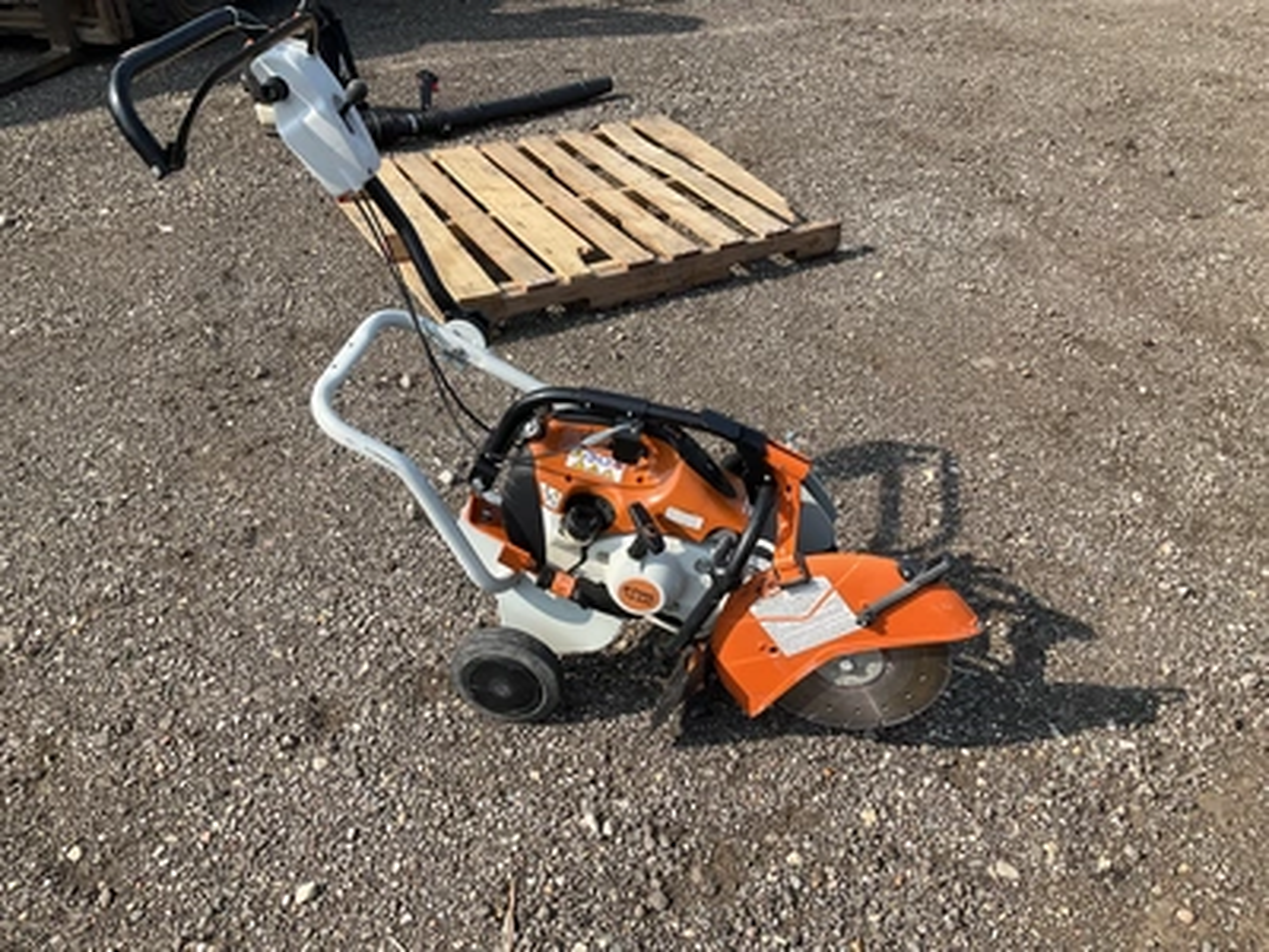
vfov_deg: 48.2
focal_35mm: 29
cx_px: 634
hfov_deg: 61.7
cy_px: 476
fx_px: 1063
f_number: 1.8
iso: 25
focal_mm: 3
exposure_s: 1/1144
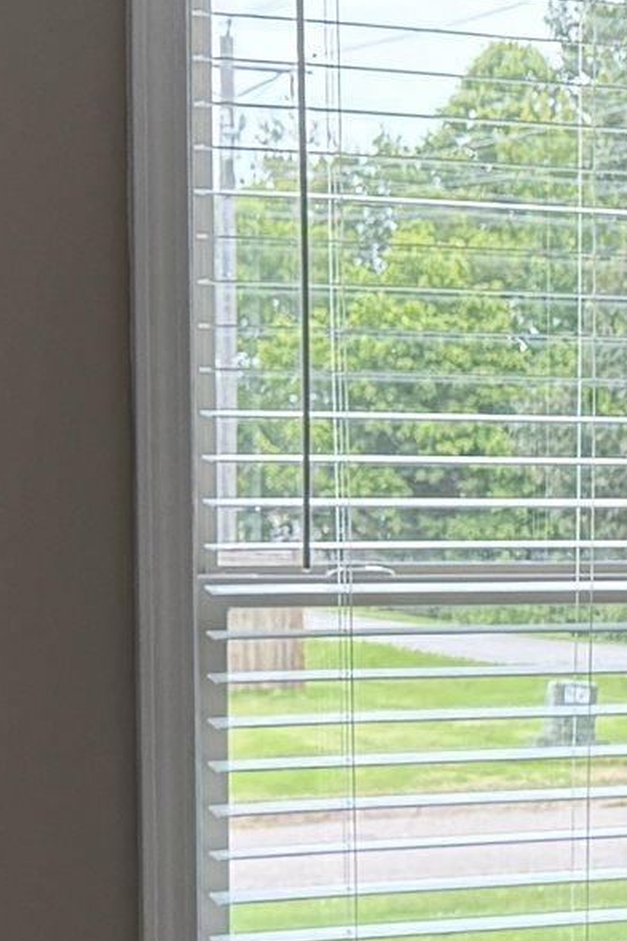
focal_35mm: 130
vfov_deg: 15.8
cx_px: 1514
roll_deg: +0.0
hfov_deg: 9.4
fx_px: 3398
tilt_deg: -0.9
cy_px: 581
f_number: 1.78
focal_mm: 6.76
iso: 100
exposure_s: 1/242
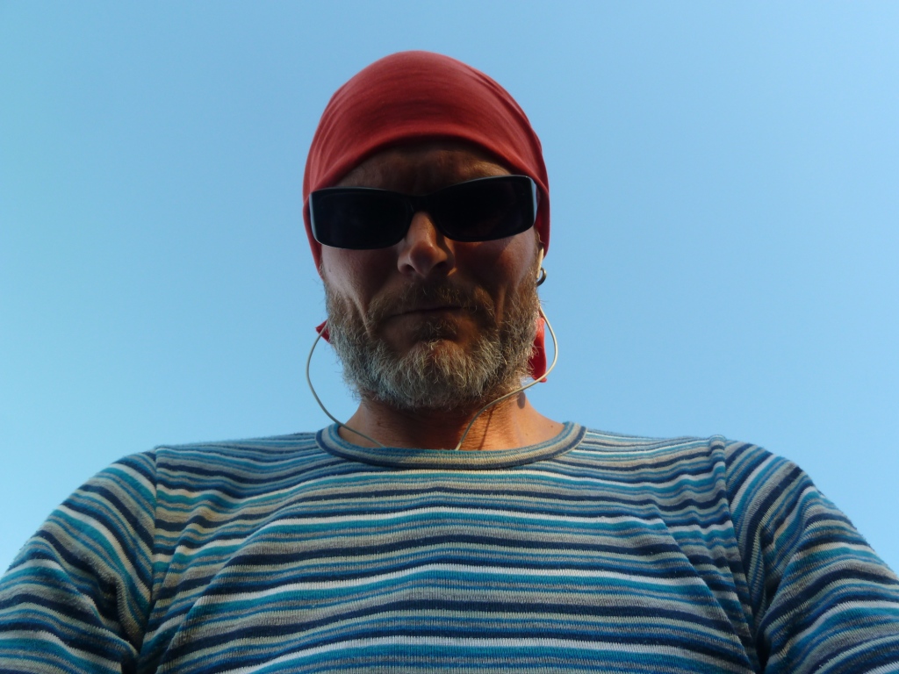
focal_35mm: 25
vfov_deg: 54.9
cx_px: 450
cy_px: 337
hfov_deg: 69.4
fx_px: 649
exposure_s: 1/100
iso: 80
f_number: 4
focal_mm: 4.1
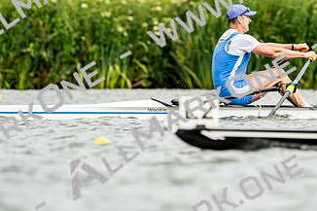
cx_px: 267
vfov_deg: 1.4
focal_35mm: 964
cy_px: 50
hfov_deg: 2.1
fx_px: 8484
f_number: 6.3
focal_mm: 541
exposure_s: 1/2000
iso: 500
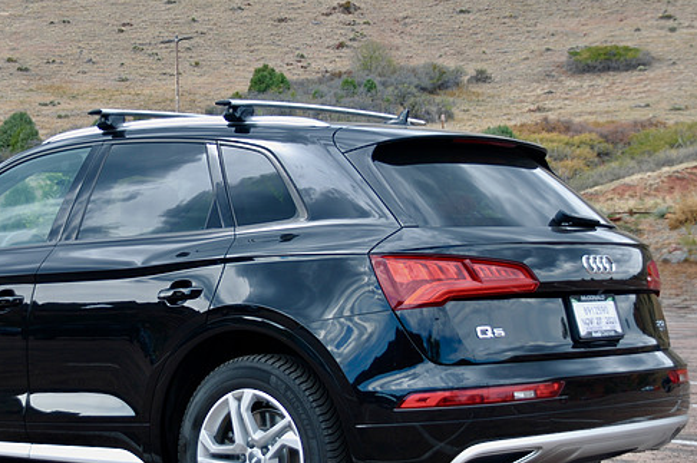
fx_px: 1489
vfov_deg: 17.7
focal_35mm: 77
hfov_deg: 26.1
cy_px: 206
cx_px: 198
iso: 100
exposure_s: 1/200
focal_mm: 32
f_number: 4.2
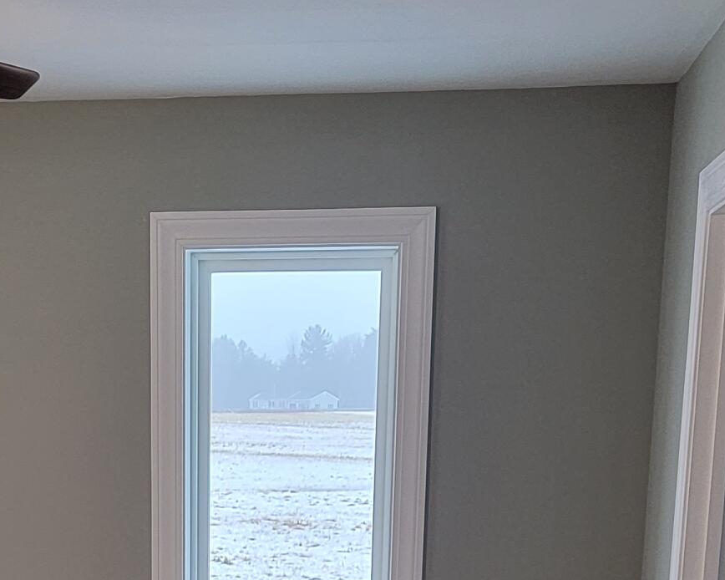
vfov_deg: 17.2
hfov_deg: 23.4
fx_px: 1738
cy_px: 859
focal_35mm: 81
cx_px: 190
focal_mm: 6.7
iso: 200
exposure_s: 1/119
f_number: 1.8
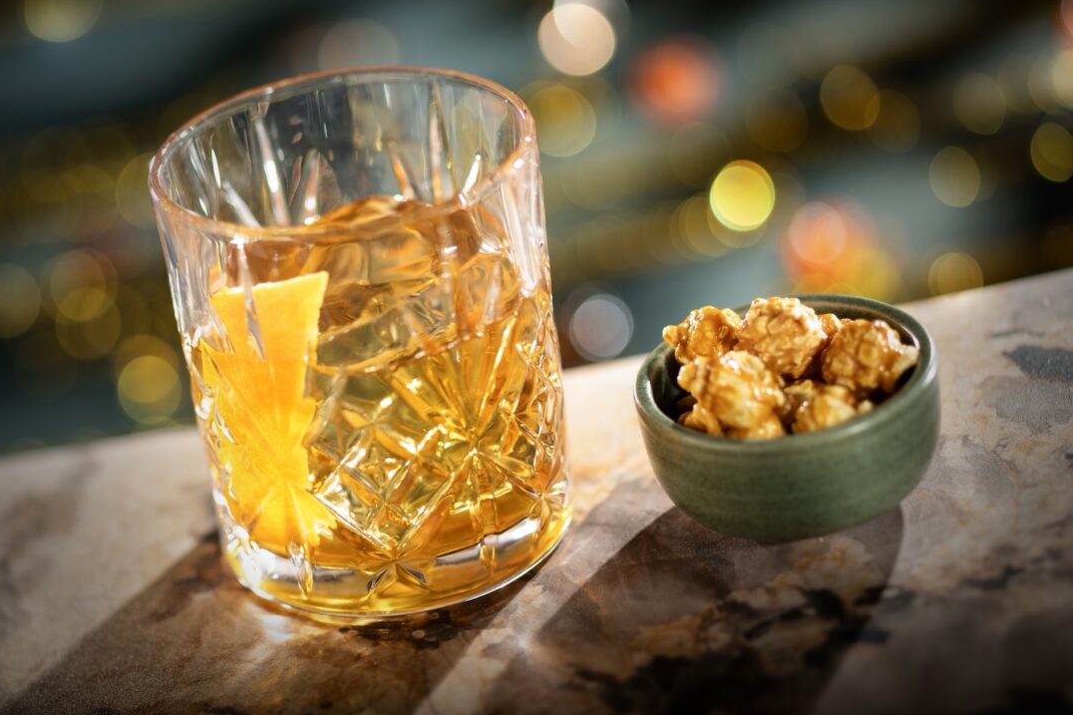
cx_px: 529
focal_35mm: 87
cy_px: 353
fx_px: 2593
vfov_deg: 15.7
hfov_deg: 23.4
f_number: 3.2
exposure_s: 1/250
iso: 50
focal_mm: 85
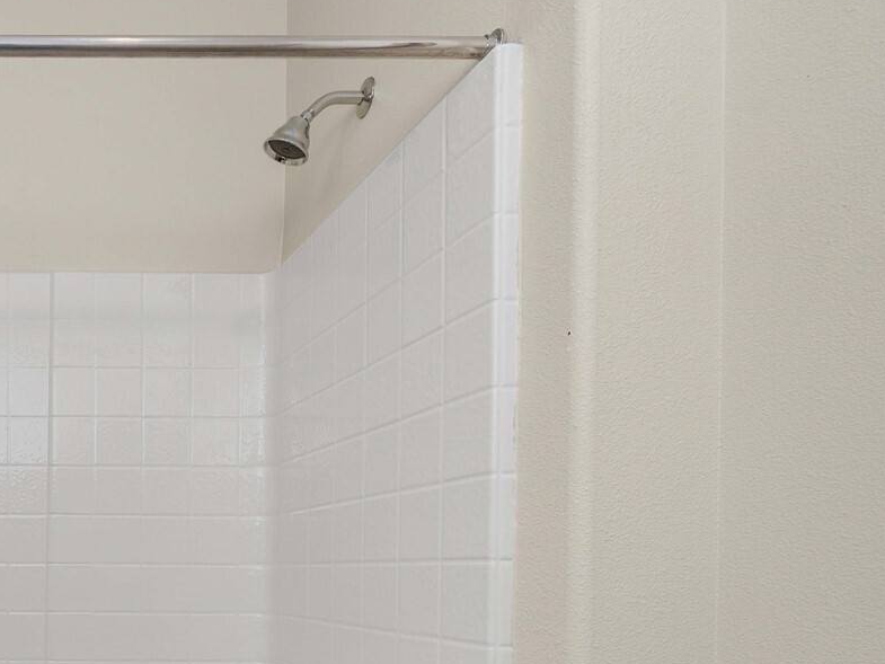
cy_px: 604
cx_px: -41
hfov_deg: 49.9
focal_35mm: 27
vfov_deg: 46.1
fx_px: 690
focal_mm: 13
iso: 1000
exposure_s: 1/25
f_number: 7.1
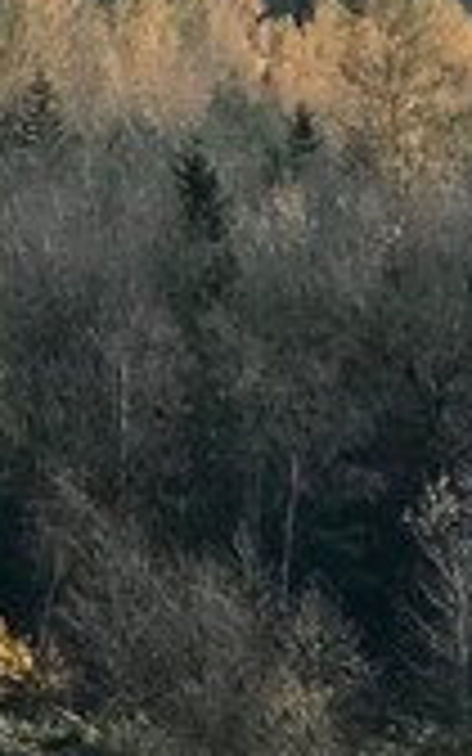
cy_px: -752
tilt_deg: +10.6
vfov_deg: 5.6
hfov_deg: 3.3
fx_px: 7595
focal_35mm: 369
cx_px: -1695
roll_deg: -1.6
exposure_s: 1/694
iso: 20
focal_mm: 6.6
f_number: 2.8
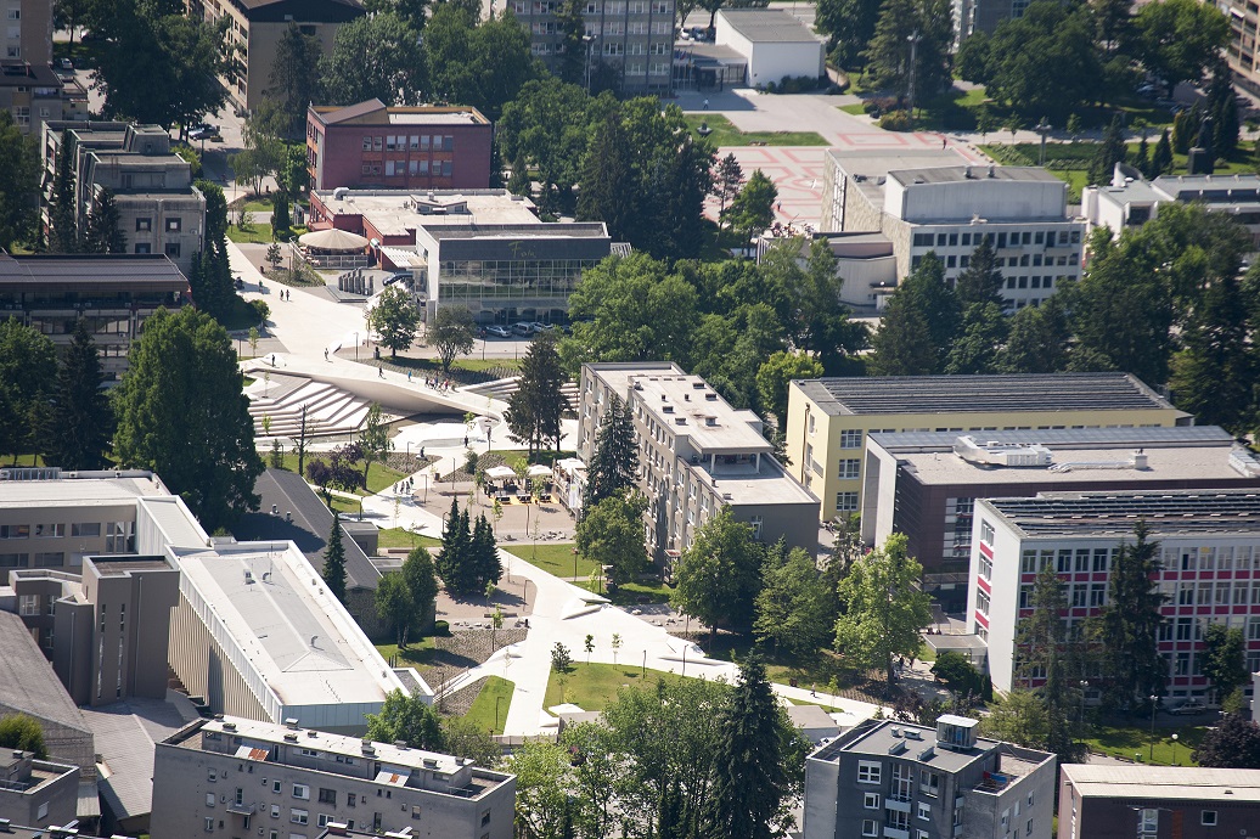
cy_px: 420
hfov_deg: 10.3
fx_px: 6997
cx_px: 630
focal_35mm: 200
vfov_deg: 6.9
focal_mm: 200
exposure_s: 1/3200
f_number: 4
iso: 200
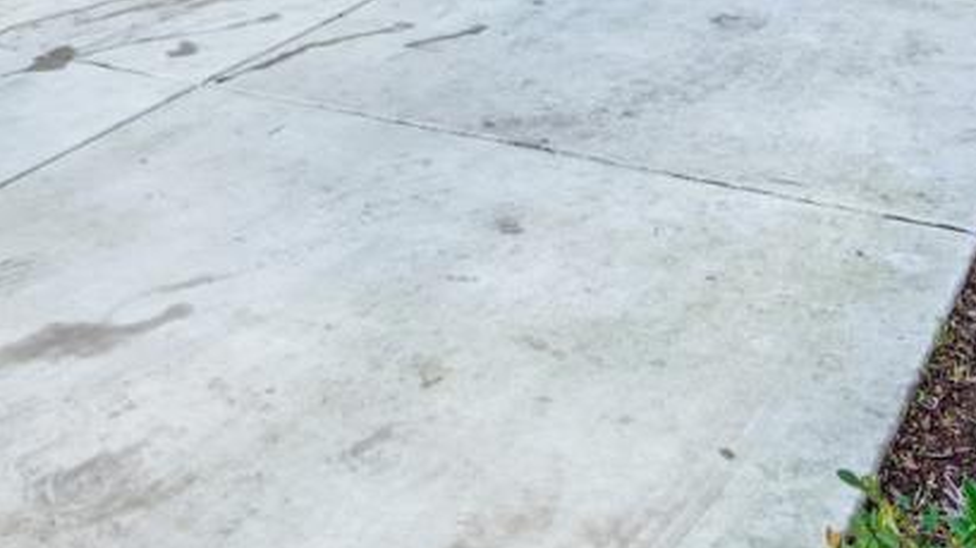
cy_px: -373
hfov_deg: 38.4
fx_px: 1397
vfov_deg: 18.4
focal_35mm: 54
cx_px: 414
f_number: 14
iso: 100
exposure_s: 1/15
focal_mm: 14
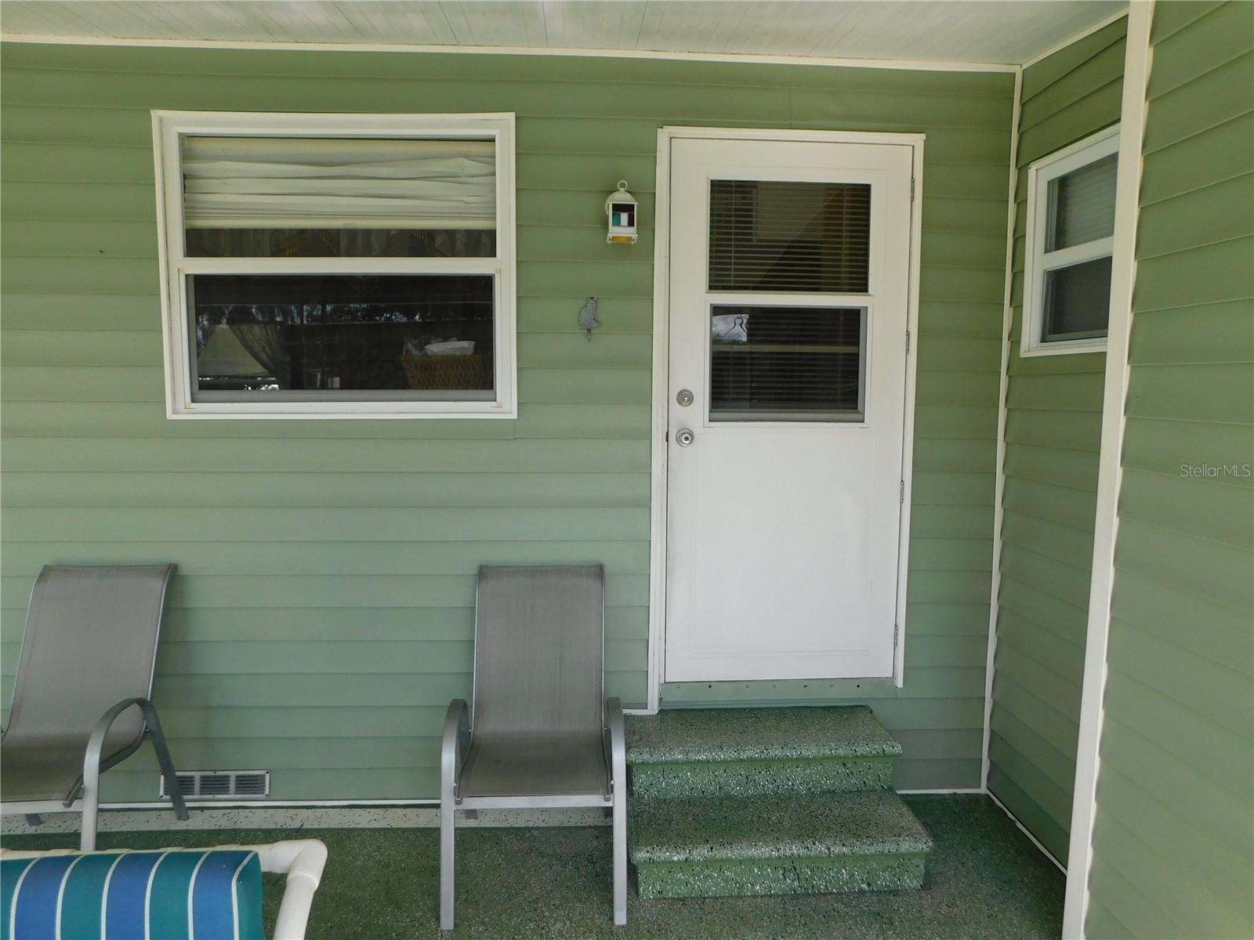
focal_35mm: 23
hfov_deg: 73.9
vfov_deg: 58.9
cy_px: 470
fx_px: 833
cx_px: 627
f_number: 3
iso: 125
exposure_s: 1/400
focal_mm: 4
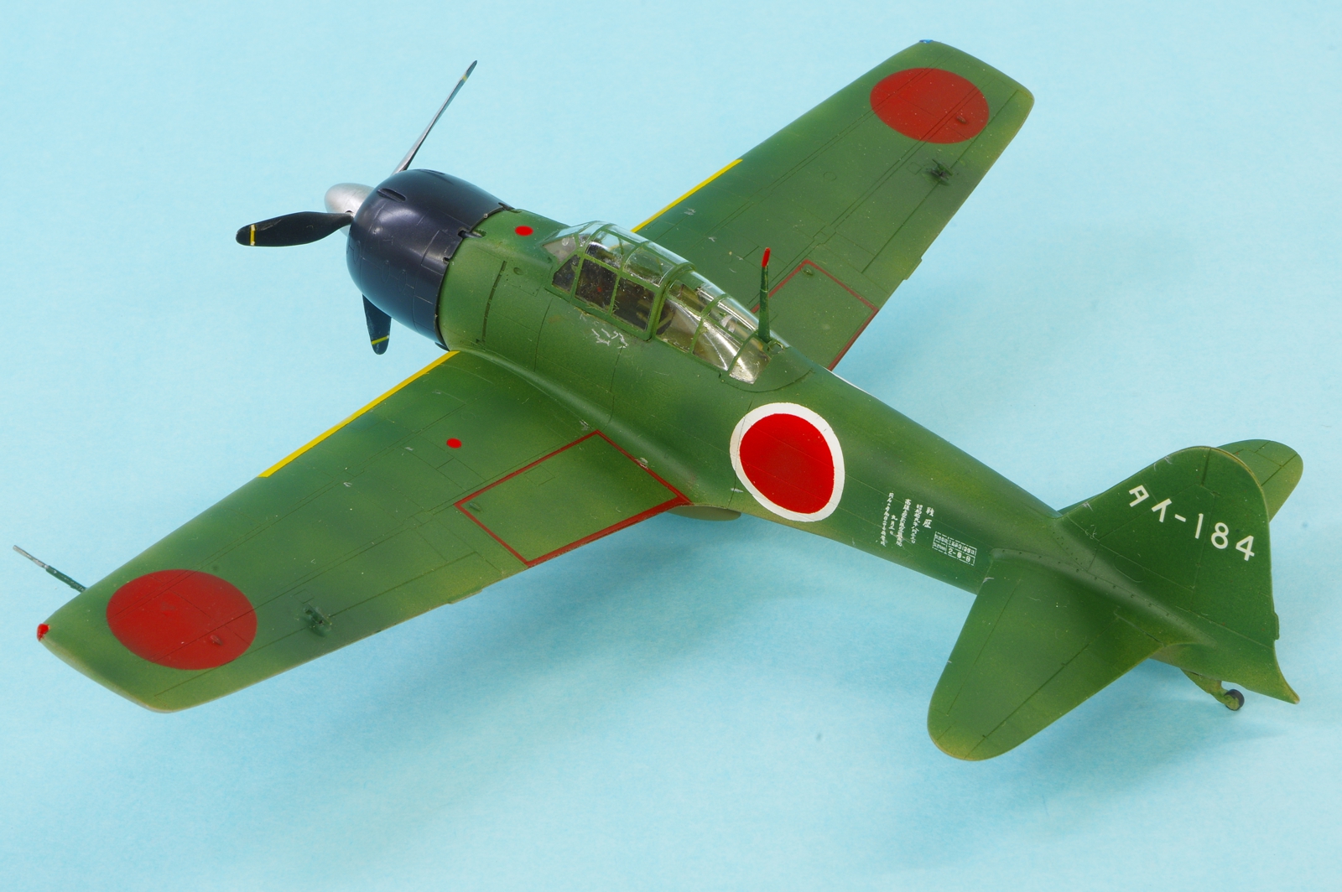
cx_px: 671
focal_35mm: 102
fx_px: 3799
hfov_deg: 20.0
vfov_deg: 13.4
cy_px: 446
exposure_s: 4
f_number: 29
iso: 100
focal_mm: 68
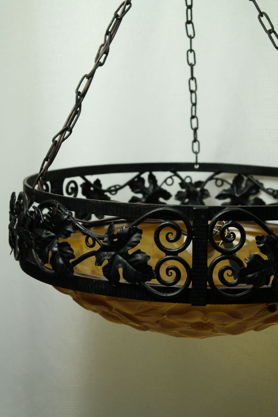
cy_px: 208
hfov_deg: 17.7
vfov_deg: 26.3
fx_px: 892
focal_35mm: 77
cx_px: 139
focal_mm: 50
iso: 400
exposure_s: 1/30
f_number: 5.6
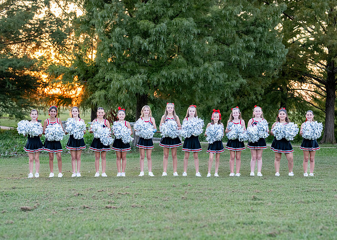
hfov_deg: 29.4
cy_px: 145
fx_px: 641
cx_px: 181
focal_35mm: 67
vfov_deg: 21.2
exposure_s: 1/1000
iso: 1600
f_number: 2.2
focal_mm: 50
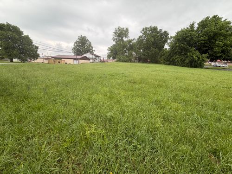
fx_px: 94
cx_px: 116
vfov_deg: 85.7
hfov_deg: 102.1
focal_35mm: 14
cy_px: 87
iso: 50
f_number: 2.2
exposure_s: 1/121
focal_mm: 2.22
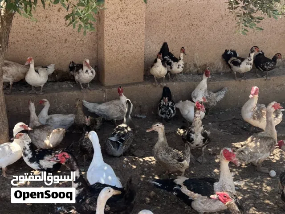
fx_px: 214
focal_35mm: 26
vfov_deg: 53.1
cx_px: 142
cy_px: 107
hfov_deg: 67.3
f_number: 1.5
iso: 50
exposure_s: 1/940
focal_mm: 5.7
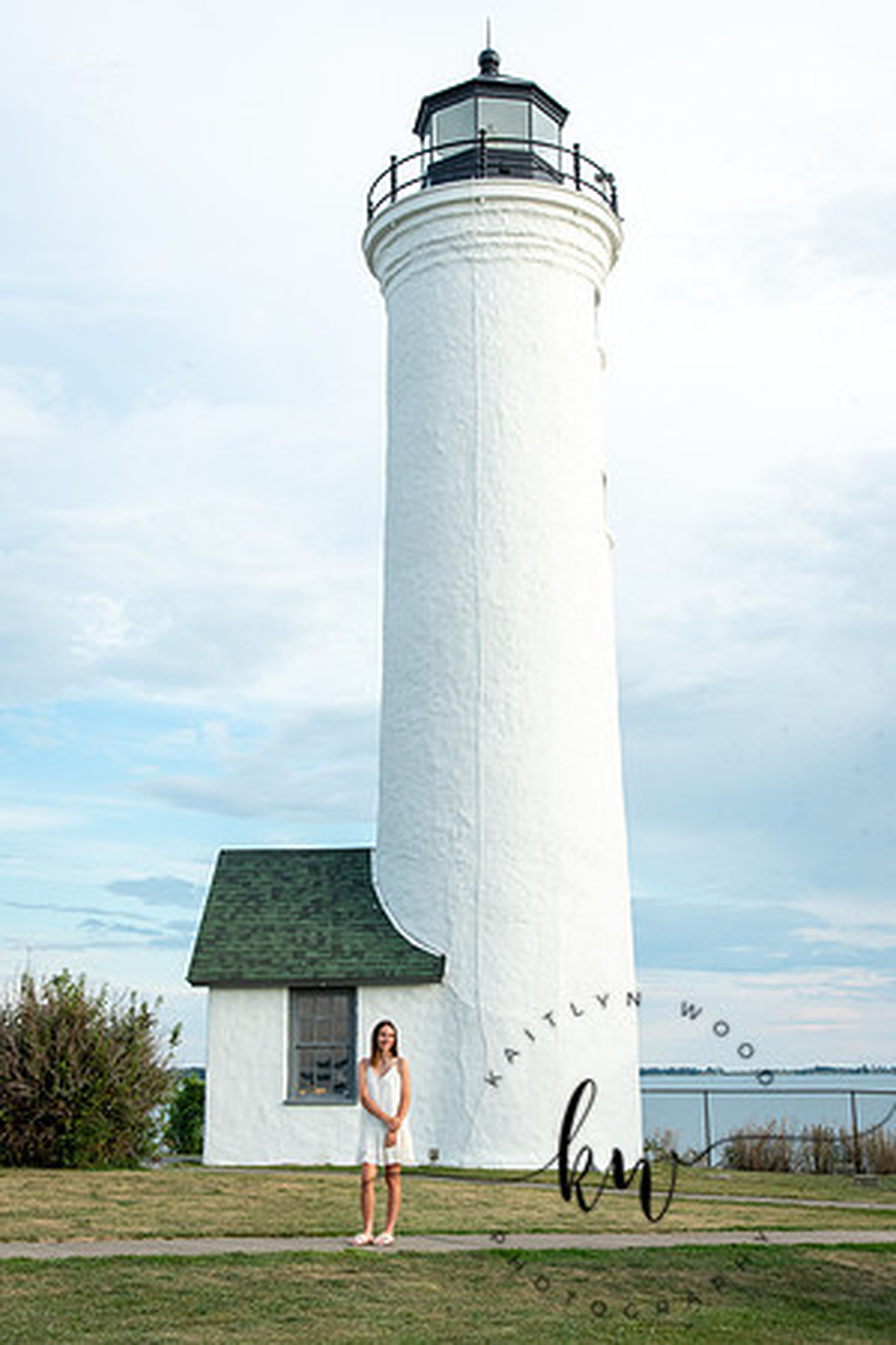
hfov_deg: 29.2
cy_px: 672
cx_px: 448
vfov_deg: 42.7
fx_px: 1717
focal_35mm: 46
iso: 400
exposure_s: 1/250
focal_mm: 46
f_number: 11
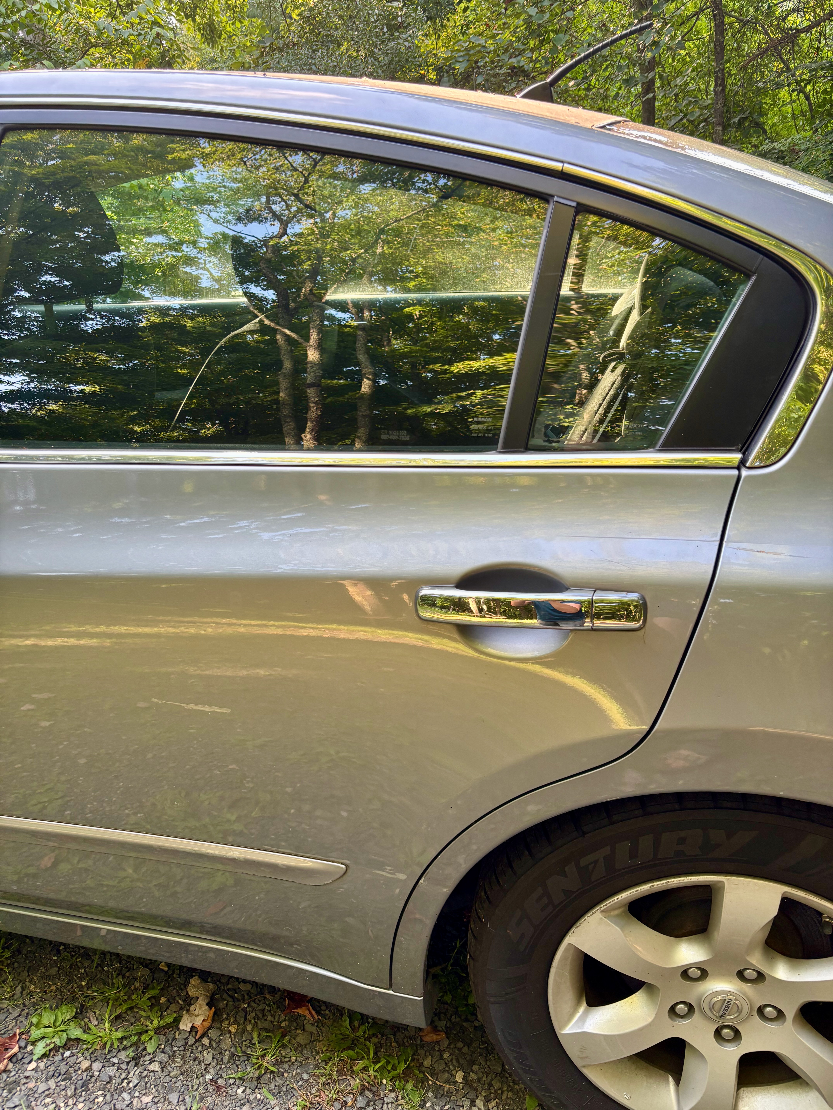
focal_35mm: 26
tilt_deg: -20.2
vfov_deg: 67.3
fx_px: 834
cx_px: 416
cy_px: 555
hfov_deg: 53.1
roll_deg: +2.6
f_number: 1.6
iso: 100
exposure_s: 1/121
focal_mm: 5.96
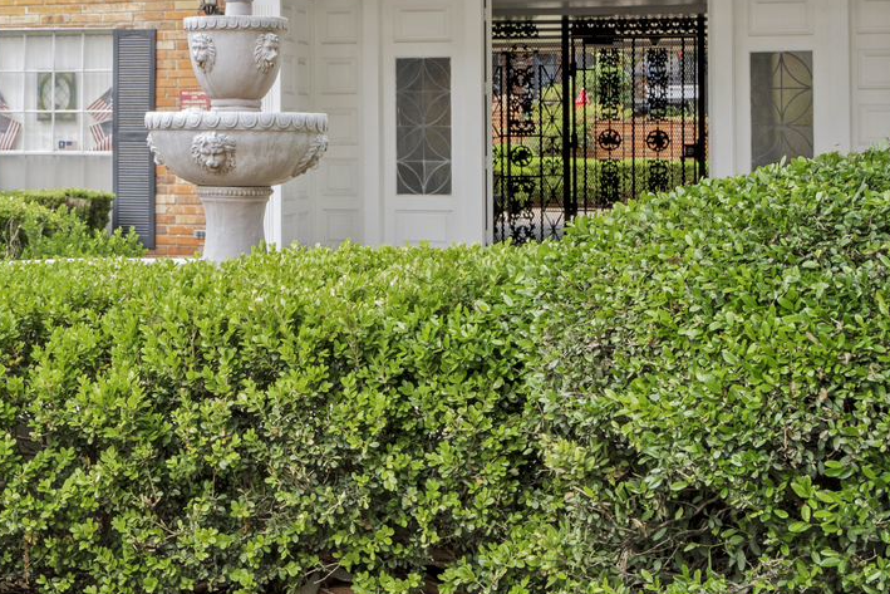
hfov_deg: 24.1
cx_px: -23
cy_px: 261
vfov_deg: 17.1
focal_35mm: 80
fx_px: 1978
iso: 125
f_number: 11
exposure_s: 1/15
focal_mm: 35
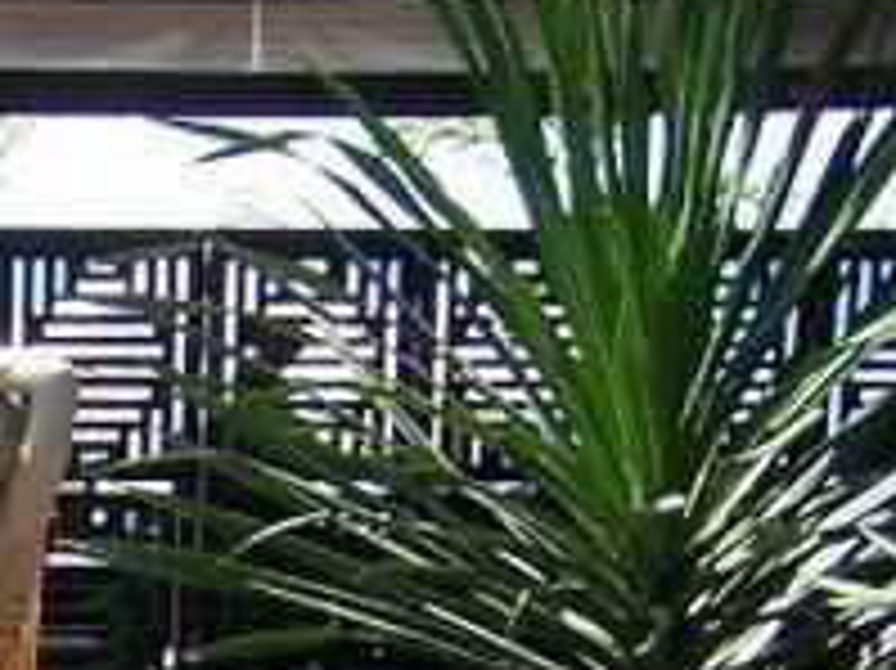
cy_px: 1075
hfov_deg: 11.7
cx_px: -828
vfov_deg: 9.4
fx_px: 3958
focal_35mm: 153
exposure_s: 1/400
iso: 80
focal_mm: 6.3
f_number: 2.8
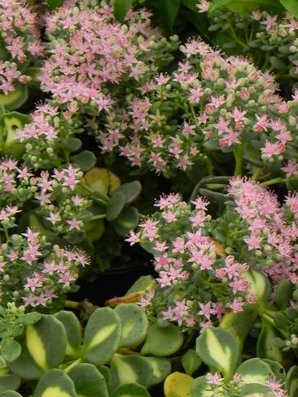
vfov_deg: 5.6
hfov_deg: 4.2
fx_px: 4065
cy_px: 219
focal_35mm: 354
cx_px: 154
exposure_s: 1/30
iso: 160
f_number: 5
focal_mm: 37.7
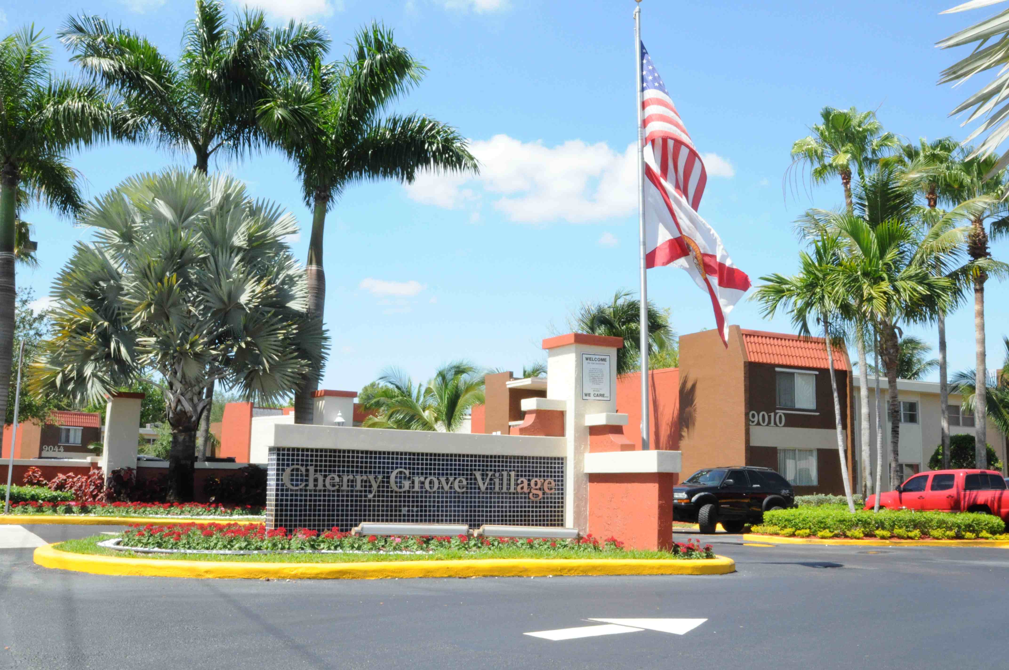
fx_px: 924
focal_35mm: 33
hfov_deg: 57.3
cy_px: 335
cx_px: 504
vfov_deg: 39.9
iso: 1250
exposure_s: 1/125
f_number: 32
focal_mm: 22
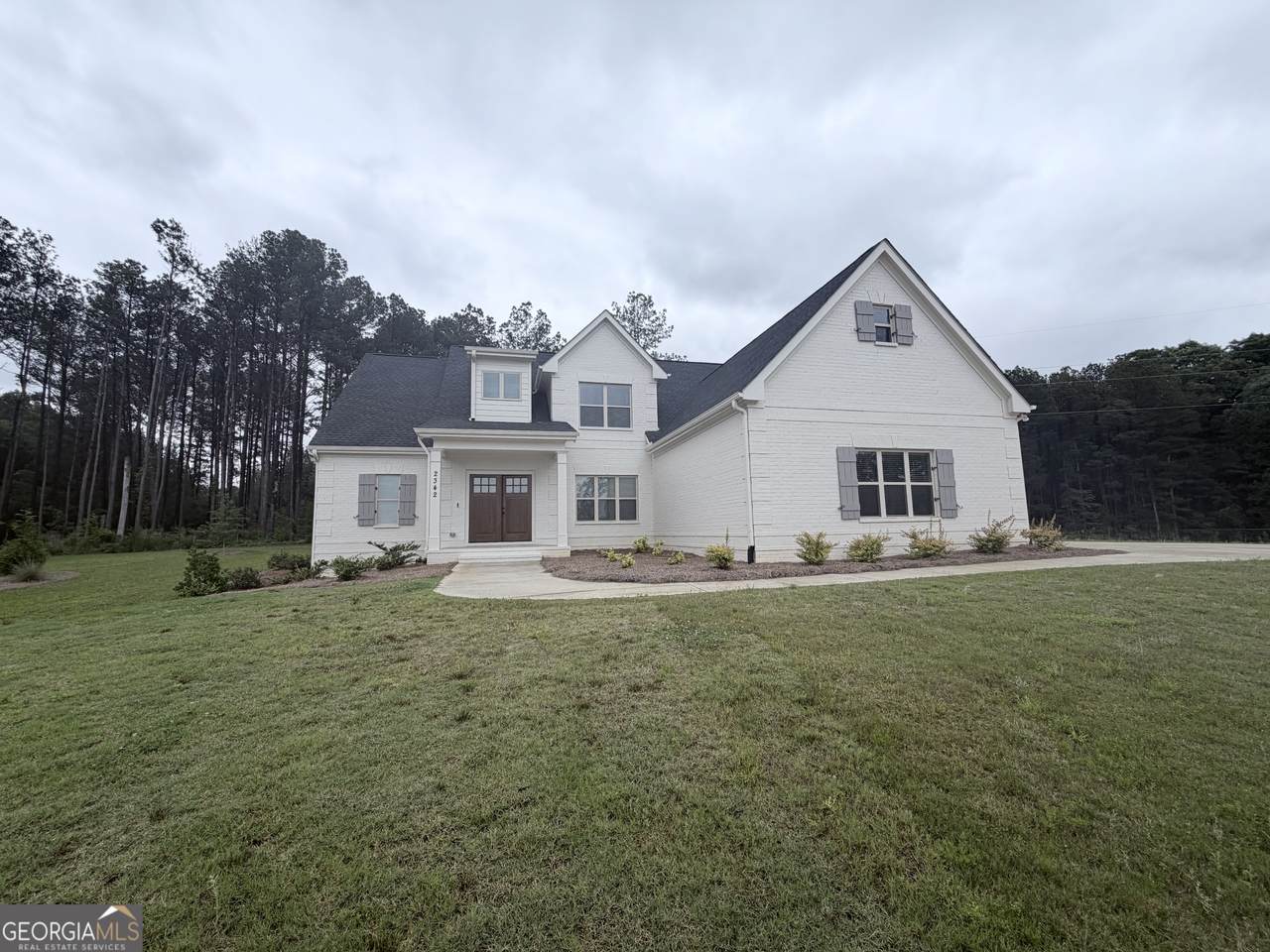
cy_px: 476
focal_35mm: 14
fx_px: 514
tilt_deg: +5.8
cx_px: 635
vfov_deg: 85.7
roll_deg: +1.2
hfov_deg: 102.1
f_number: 2.2
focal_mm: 2.22
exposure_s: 1/770
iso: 32
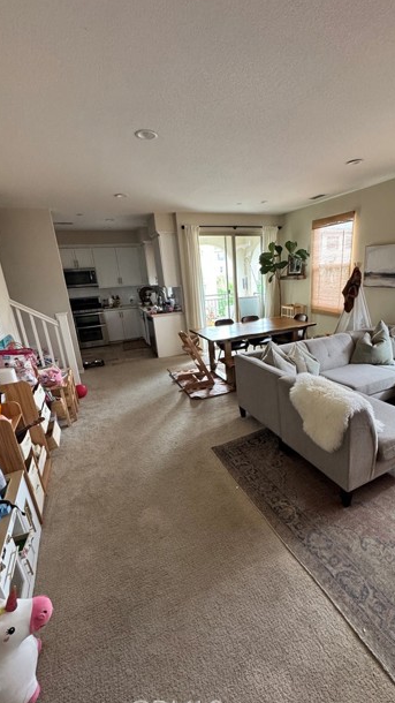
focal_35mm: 16
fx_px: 298
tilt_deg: -17.0
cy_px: 358
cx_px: 233
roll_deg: +2.9
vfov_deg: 99.4
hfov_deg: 66.6
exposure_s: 1/90
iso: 320
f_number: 2.2
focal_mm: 2.22
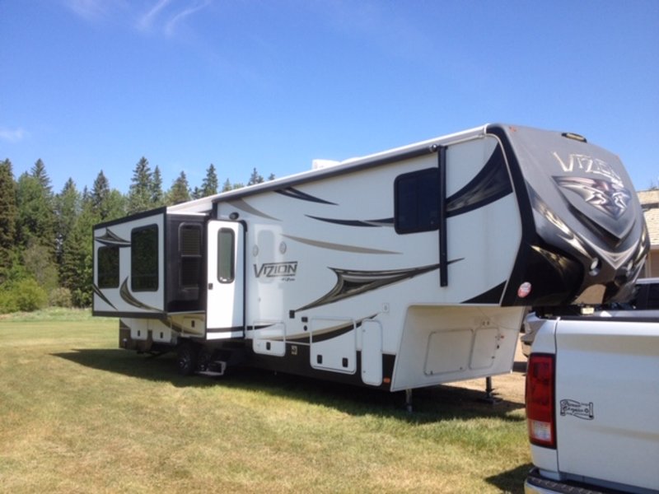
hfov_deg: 52.6
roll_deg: -0.7
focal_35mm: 35
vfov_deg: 40.7
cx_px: 330
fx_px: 666
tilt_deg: +2.7
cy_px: 247
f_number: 2.4
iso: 50
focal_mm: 4.28
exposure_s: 1/1200
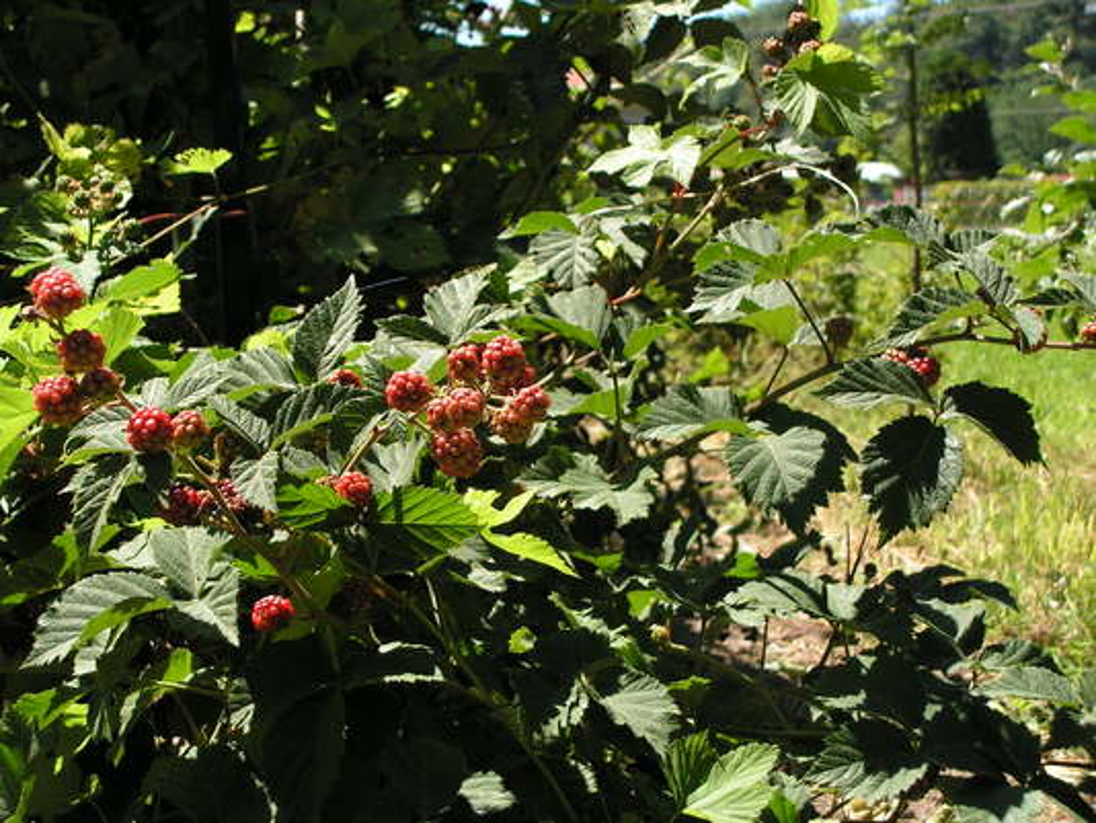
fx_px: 2091
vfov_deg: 22.3
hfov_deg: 29.4
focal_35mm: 66
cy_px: 412
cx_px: 548
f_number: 3.3
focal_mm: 11
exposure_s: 1/400
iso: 64
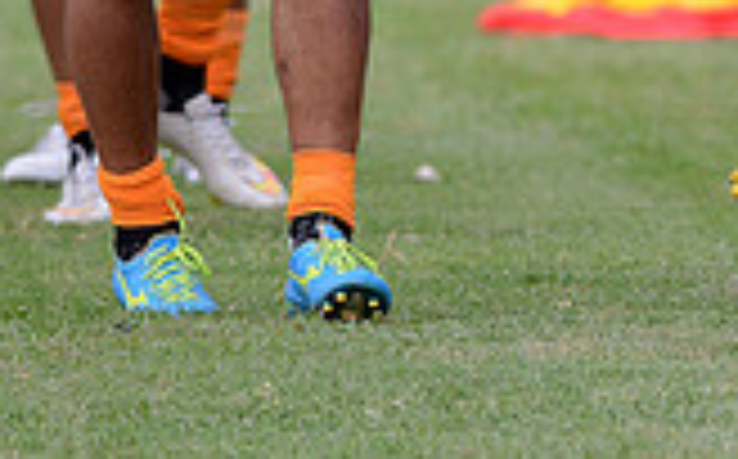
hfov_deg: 1.9
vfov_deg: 1.2
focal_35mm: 1084
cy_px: -407
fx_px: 21773
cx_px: 927
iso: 200
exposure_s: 1/800
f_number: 4
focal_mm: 300
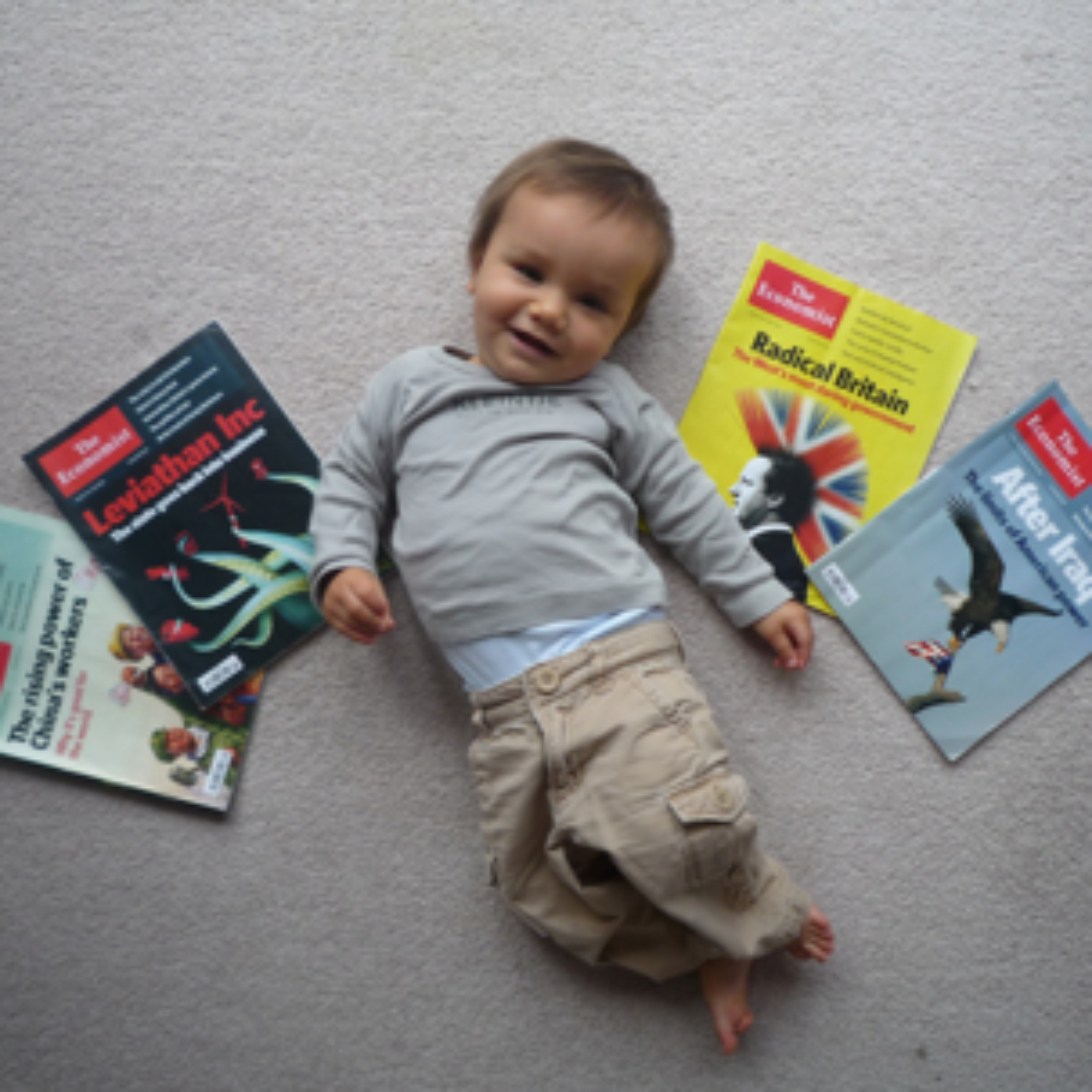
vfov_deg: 52.5
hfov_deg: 52.5
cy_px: 571
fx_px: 1106
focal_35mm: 31
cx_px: 571
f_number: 2.8
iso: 100
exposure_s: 1/60
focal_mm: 4.4
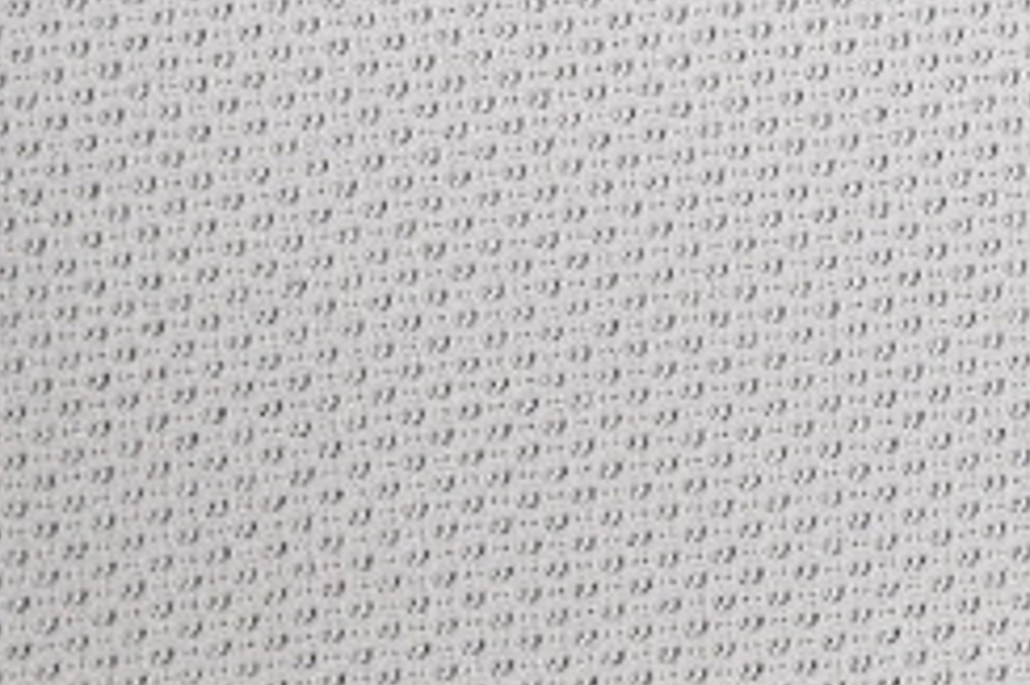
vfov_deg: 4.1
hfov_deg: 6.2
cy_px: 189
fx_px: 9464
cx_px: 526
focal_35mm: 331
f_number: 7.1
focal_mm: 50
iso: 160
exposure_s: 1/80
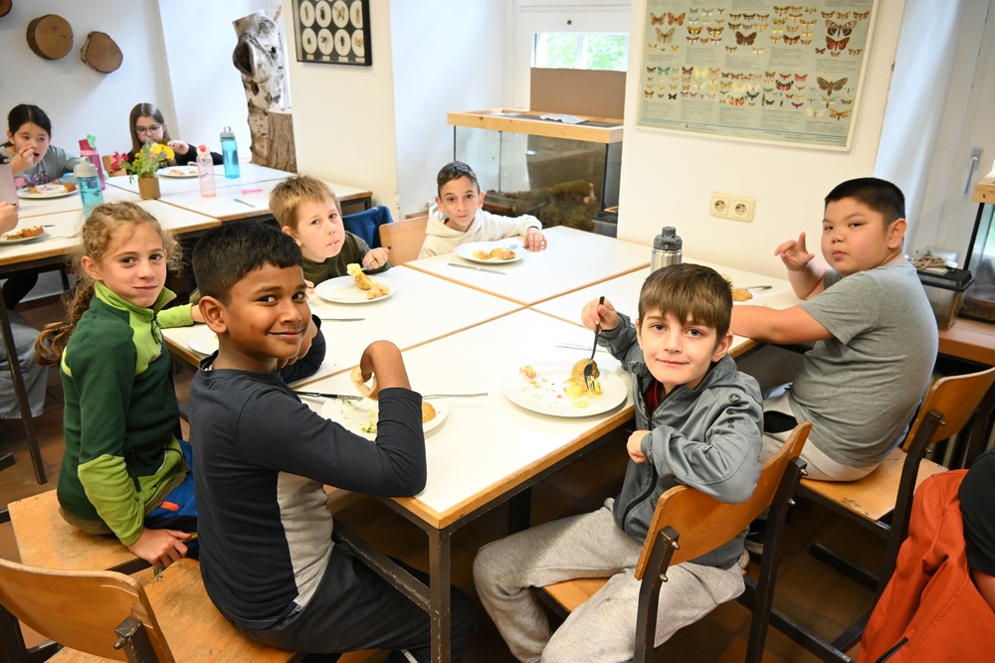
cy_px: 332
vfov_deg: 47.9
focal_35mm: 27
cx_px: 498
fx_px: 746
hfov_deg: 67.4
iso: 1800
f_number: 3.5
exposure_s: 1/125
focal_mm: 18
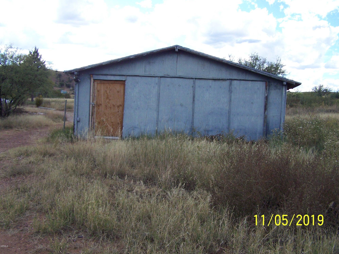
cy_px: 124
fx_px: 382
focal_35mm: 39
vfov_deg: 36.8
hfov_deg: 47.9
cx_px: 169
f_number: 2.8
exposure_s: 1/1000
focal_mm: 6.3
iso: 160
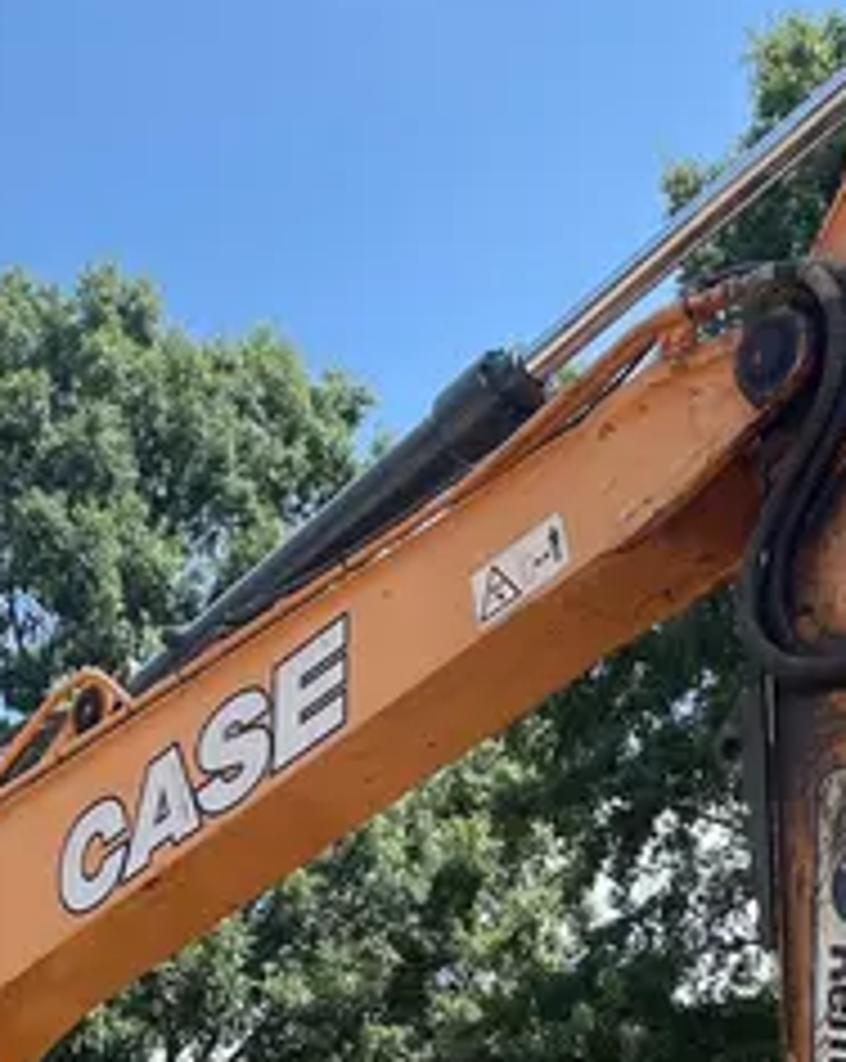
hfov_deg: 19.2
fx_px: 2479
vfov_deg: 21.7
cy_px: 1406
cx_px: 198
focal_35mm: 79
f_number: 1.6
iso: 50
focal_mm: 5.1
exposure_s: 1/1117
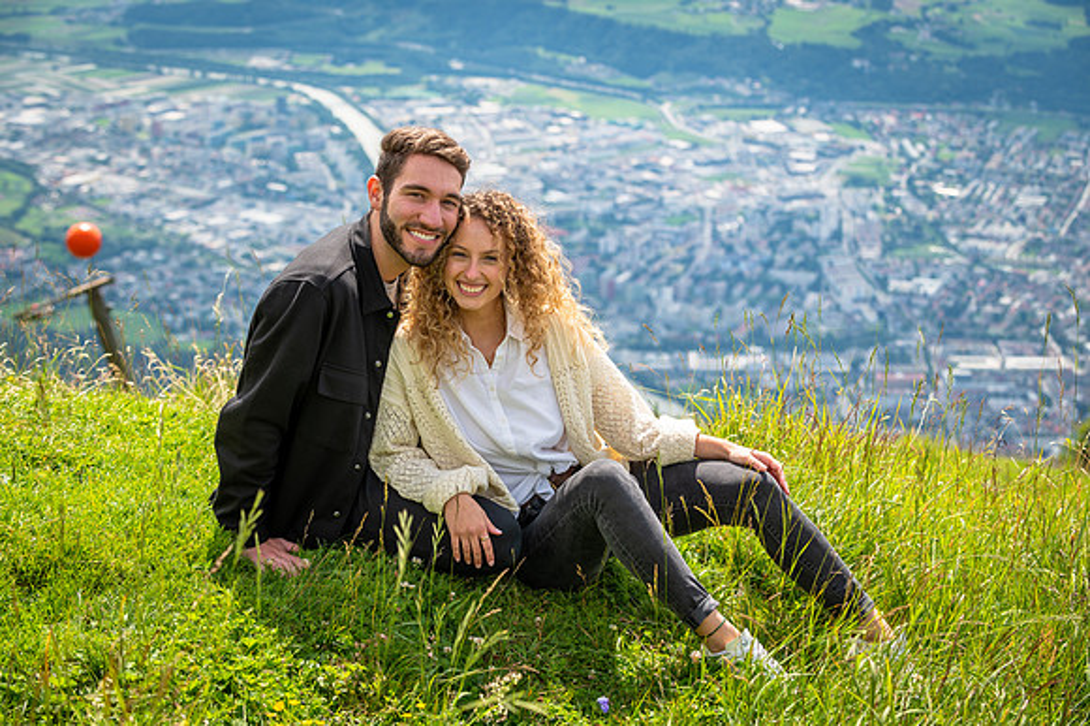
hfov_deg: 28.9
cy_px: 363
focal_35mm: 70
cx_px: 545
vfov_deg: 19.4
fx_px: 2118
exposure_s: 1/320
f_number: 5.6
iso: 100
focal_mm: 70
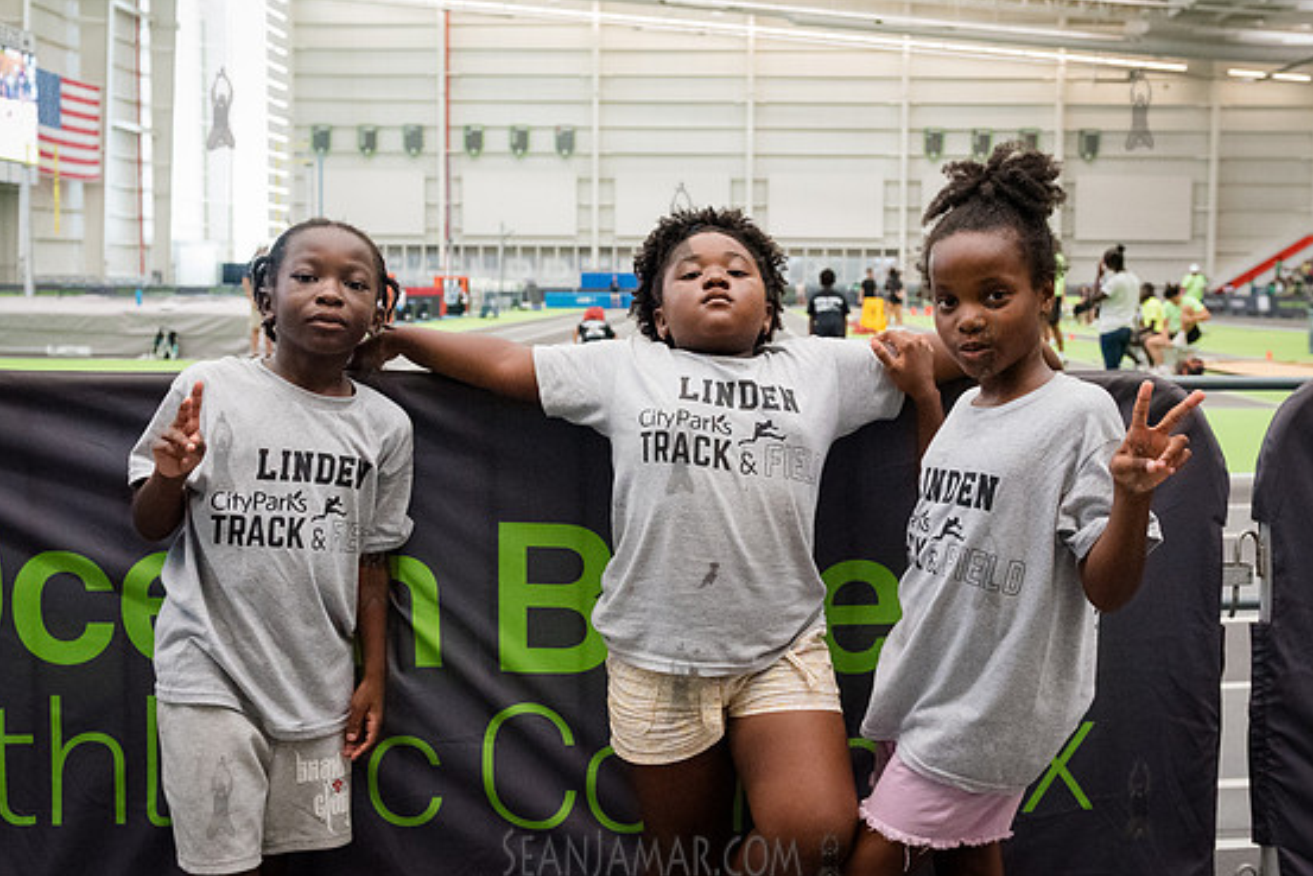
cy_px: 414
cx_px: 696
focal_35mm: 44
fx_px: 1605
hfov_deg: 44.5
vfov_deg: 30.5
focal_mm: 29
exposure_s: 1/1000
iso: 6400
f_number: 3.5
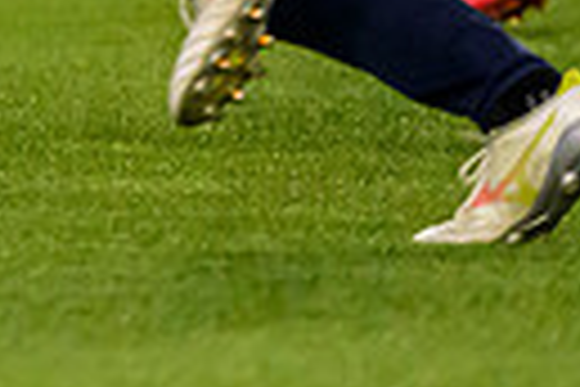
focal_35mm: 2214
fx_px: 35667
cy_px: -556
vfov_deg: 0.6
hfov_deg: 0.9
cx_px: -724
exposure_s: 1/1600
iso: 6400
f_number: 3.2
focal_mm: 400
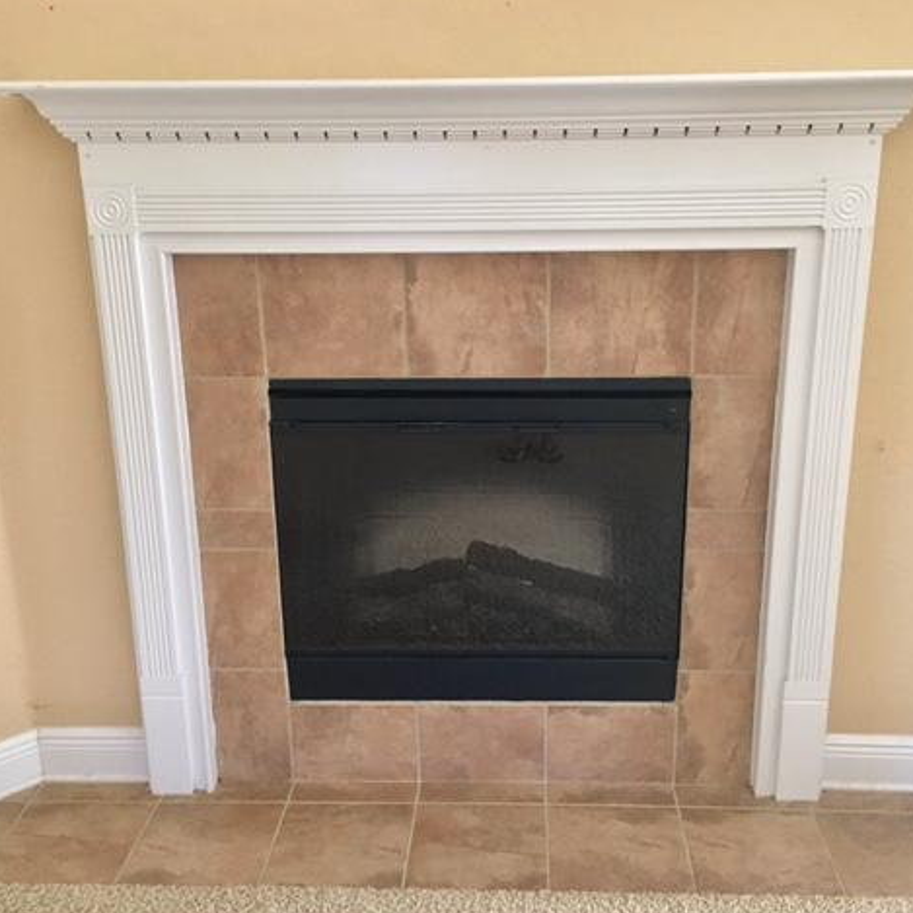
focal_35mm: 35
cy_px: 448
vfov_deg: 47.2
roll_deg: +0.1
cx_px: 489
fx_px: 1044
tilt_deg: -16.4
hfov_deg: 47.2
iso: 100
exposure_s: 1/17
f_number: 2.2
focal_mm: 4.15
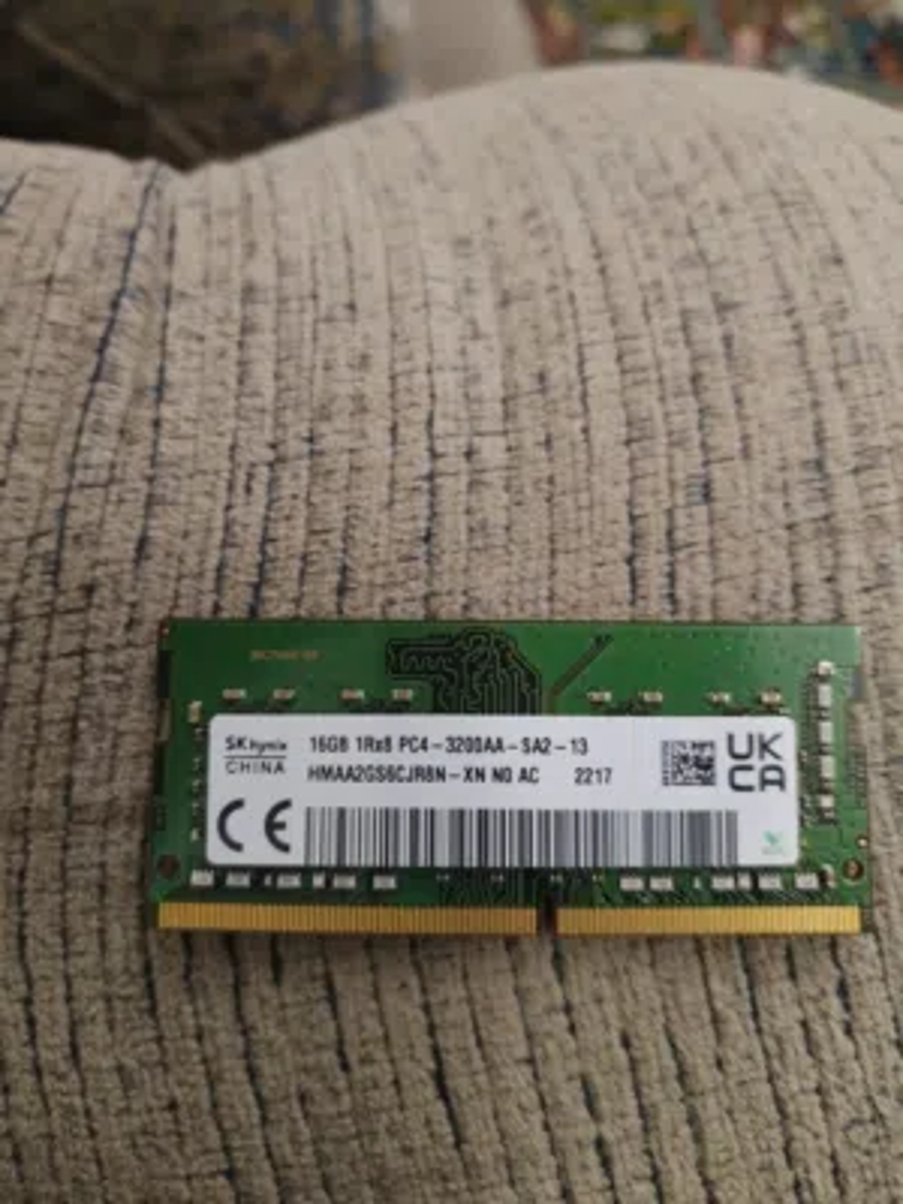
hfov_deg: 53.1
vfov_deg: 67.3
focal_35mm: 26
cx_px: 452
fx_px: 904
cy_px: 602
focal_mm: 4.75
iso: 1441
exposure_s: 1/20
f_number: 1.8
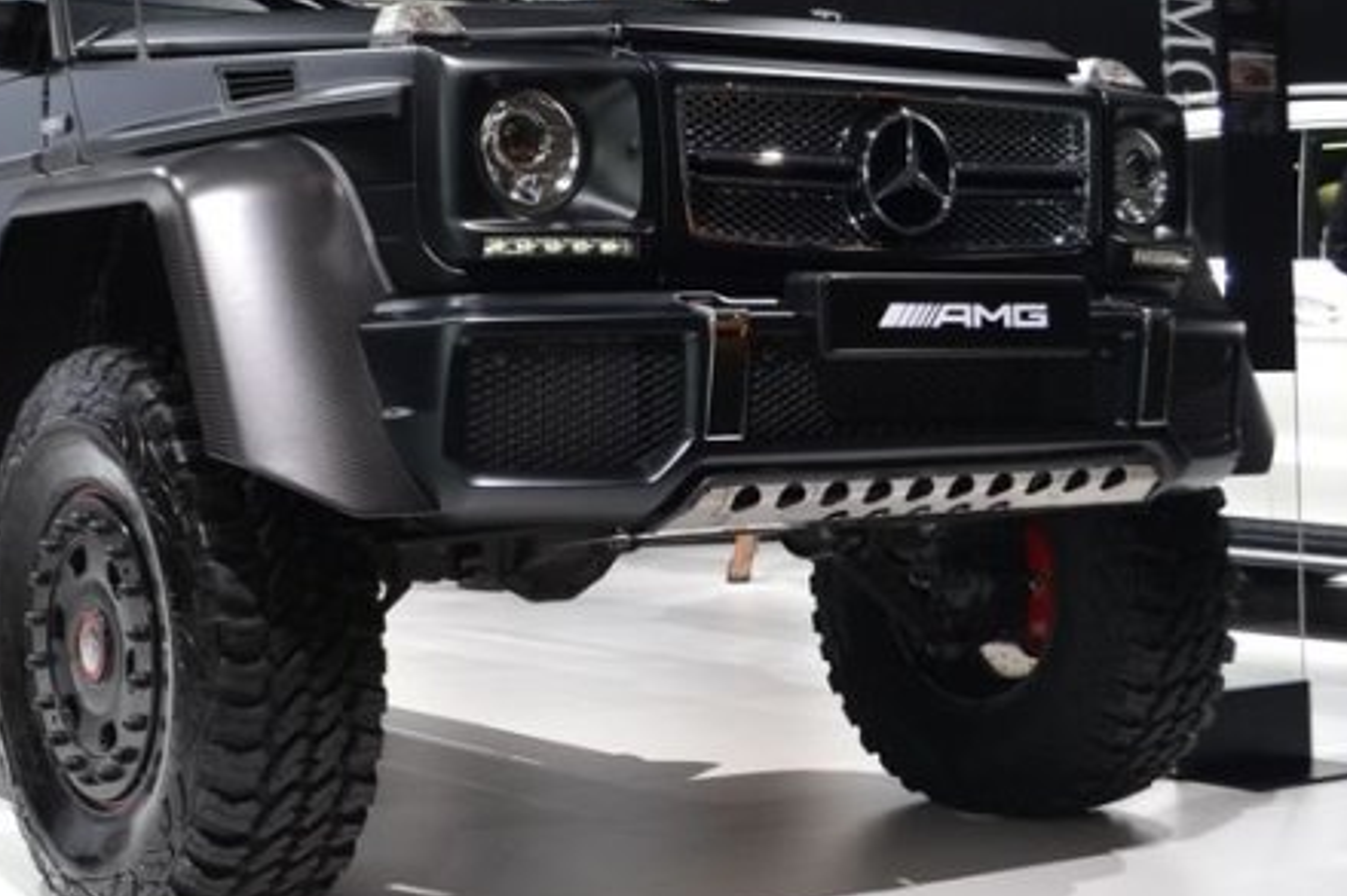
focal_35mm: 60
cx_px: 392
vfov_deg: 22.5
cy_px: 332
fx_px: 2244
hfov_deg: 33.0
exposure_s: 1/100
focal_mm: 22
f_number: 5
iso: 400
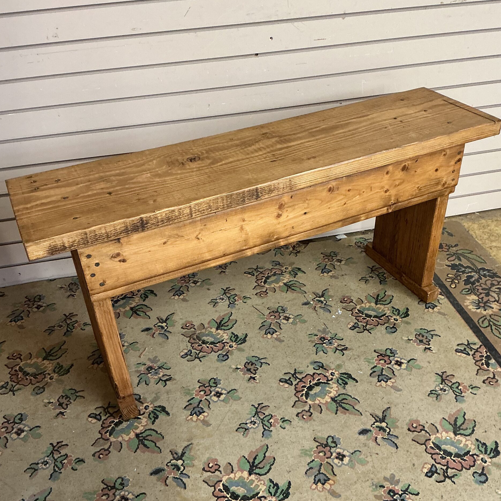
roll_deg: +2.6
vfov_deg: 47.2
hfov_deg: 47.2
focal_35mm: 35
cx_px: 248
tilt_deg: -36.5
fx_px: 573
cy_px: 272
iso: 160
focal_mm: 3
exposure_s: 1/60
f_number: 1.8
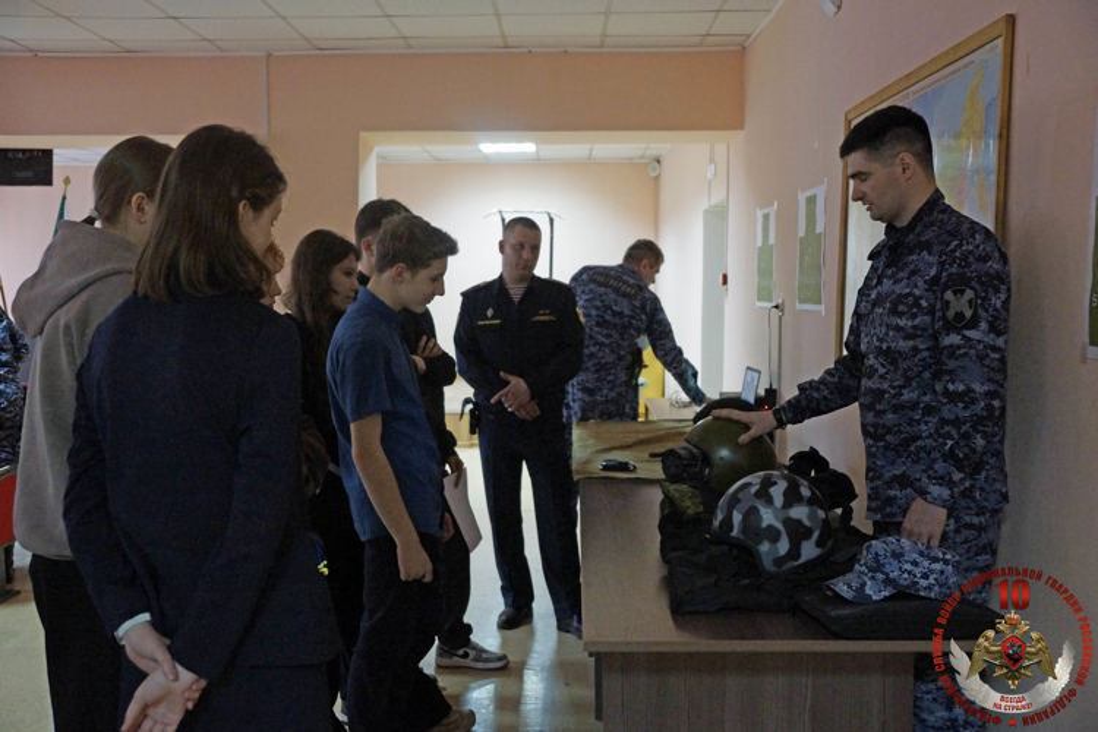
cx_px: 549
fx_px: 1098
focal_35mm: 36
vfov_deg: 36.9
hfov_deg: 53.1
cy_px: 366
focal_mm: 24
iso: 1600
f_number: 4
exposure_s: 1/50
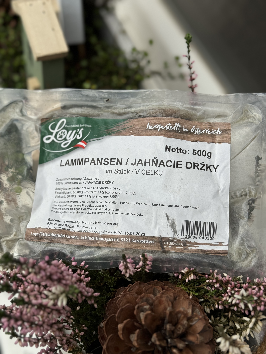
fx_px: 492
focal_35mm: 48
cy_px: 177
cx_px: 133
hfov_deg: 30.3
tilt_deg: -50.9
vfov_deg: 39.7
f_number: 1.78
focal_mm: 6.86
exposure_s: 1/822
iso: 64
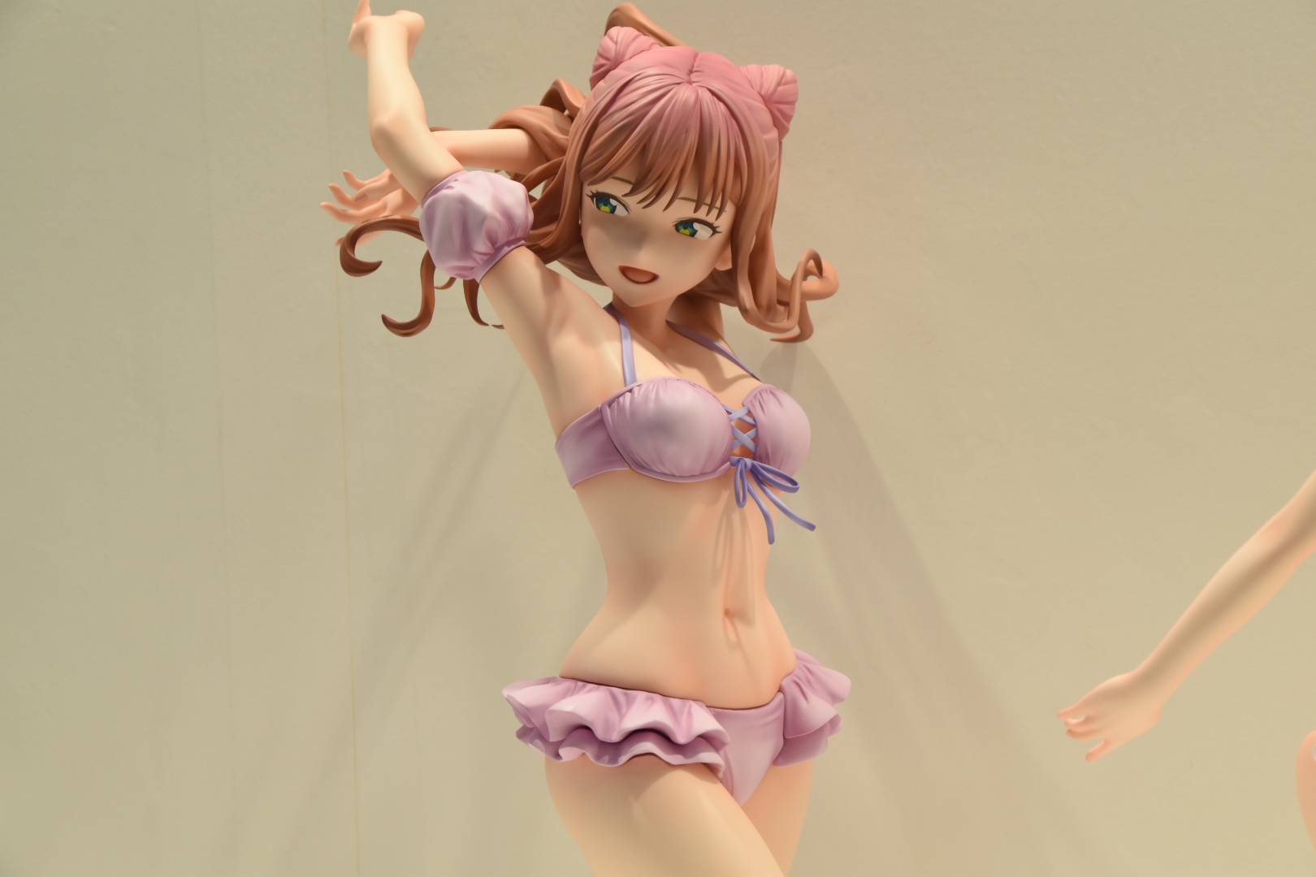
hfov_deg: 19.5
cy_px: 438
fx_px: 3838
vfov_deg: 13.0
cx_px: 658
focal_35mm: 105
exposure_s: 1/100
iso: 500
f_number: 11
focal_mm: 70
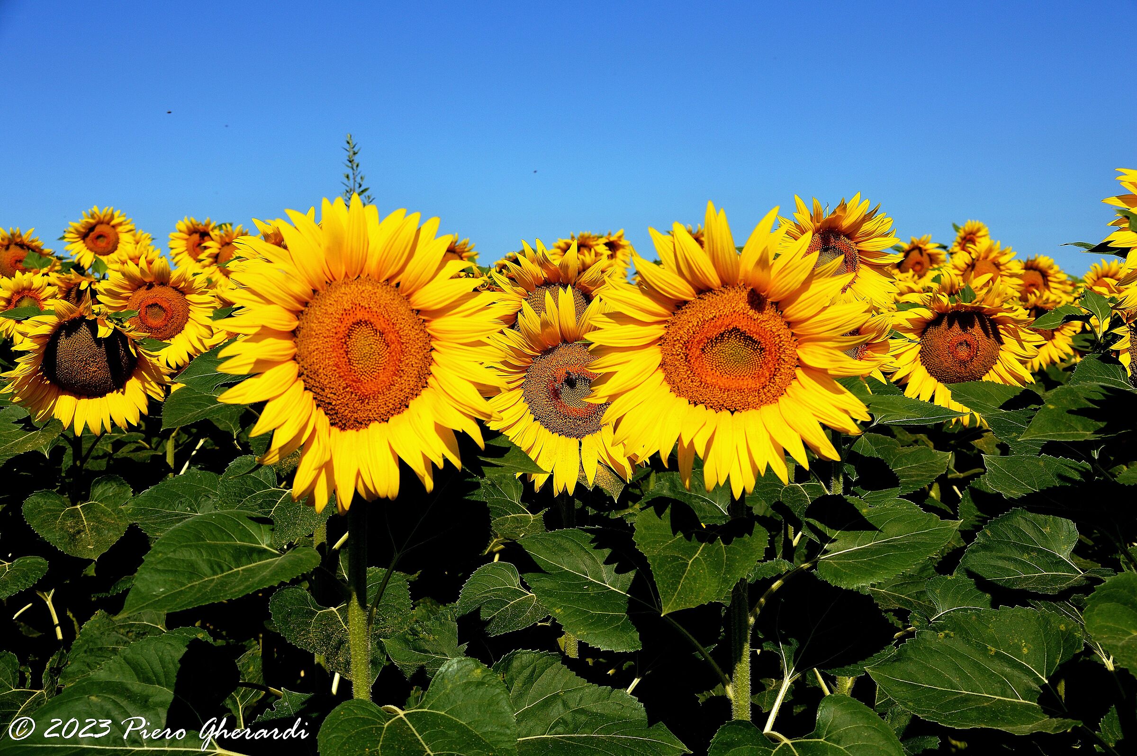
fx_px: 1515
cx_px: 568
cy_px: 378
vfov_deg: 28.0
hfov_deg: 41.1
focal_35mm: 48
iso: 100
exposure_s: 1/640
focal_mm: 32
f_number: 8
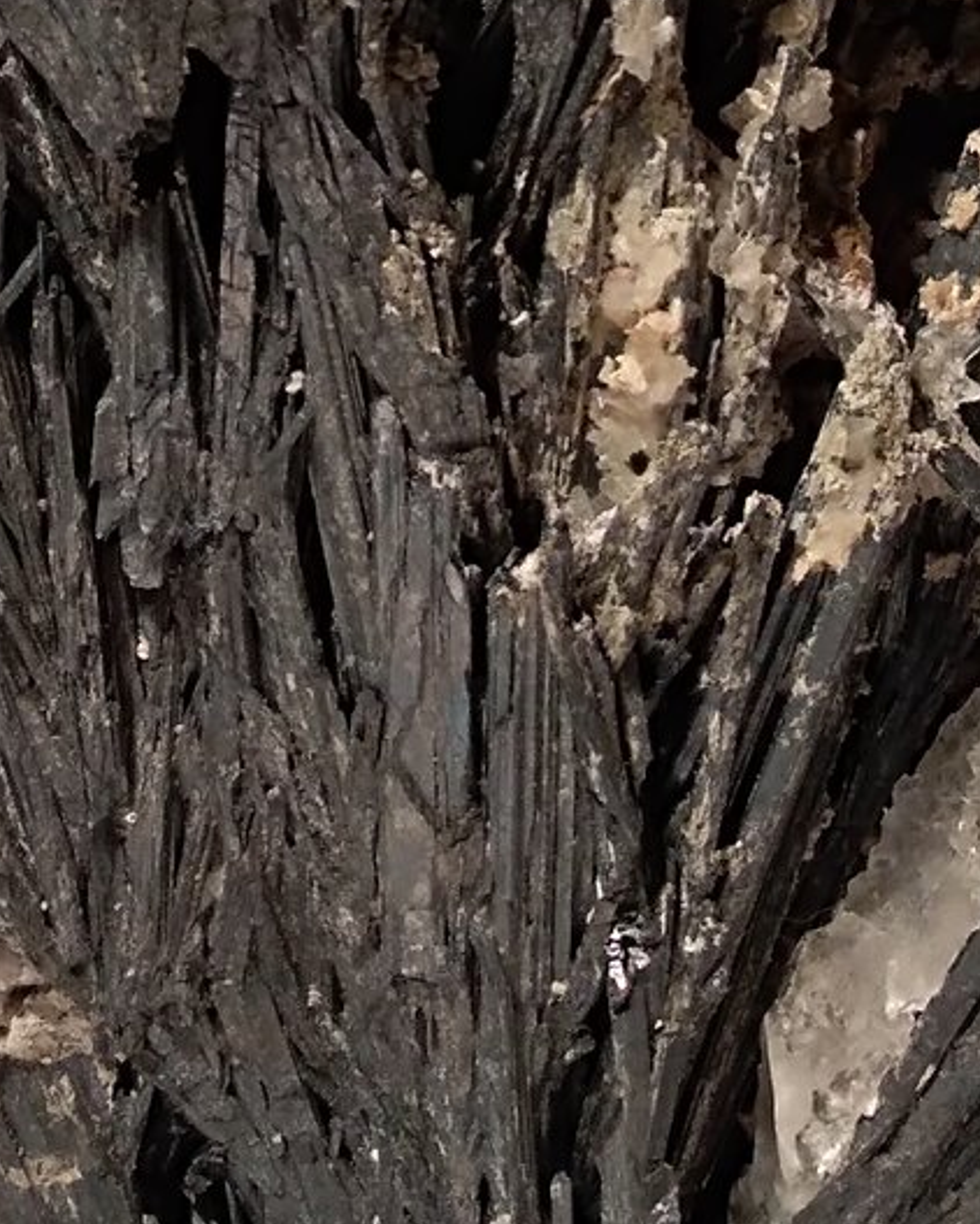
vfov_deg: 23.3
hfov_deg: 19.9
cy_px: -105
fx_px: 2790
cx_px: 539
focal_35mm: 77
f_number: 2
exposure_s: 1/50
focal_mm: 3.54
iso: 114
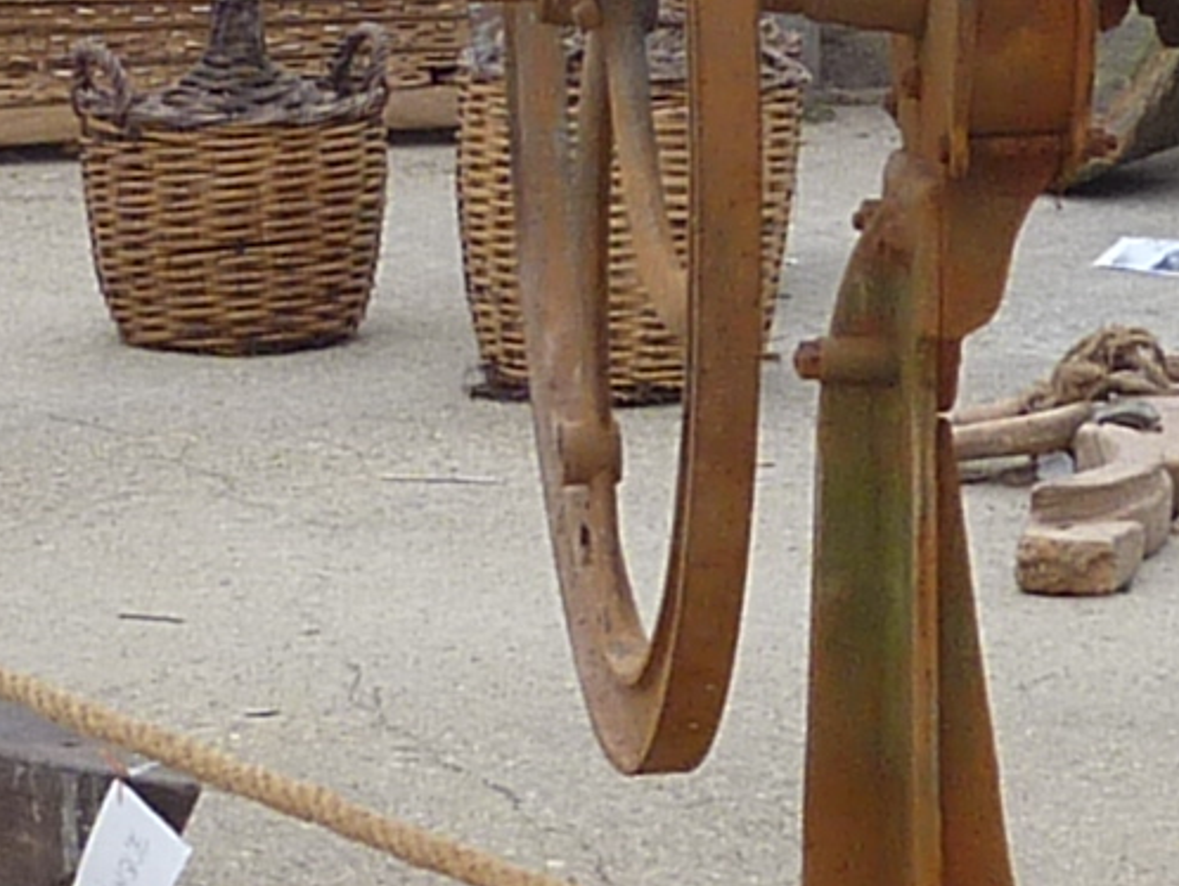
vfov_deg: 6.5
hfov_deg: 8.7
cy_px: -322
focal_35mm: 226
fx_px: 7701
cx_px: 144
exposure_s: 1/400
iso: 80
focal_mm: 5
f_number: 4
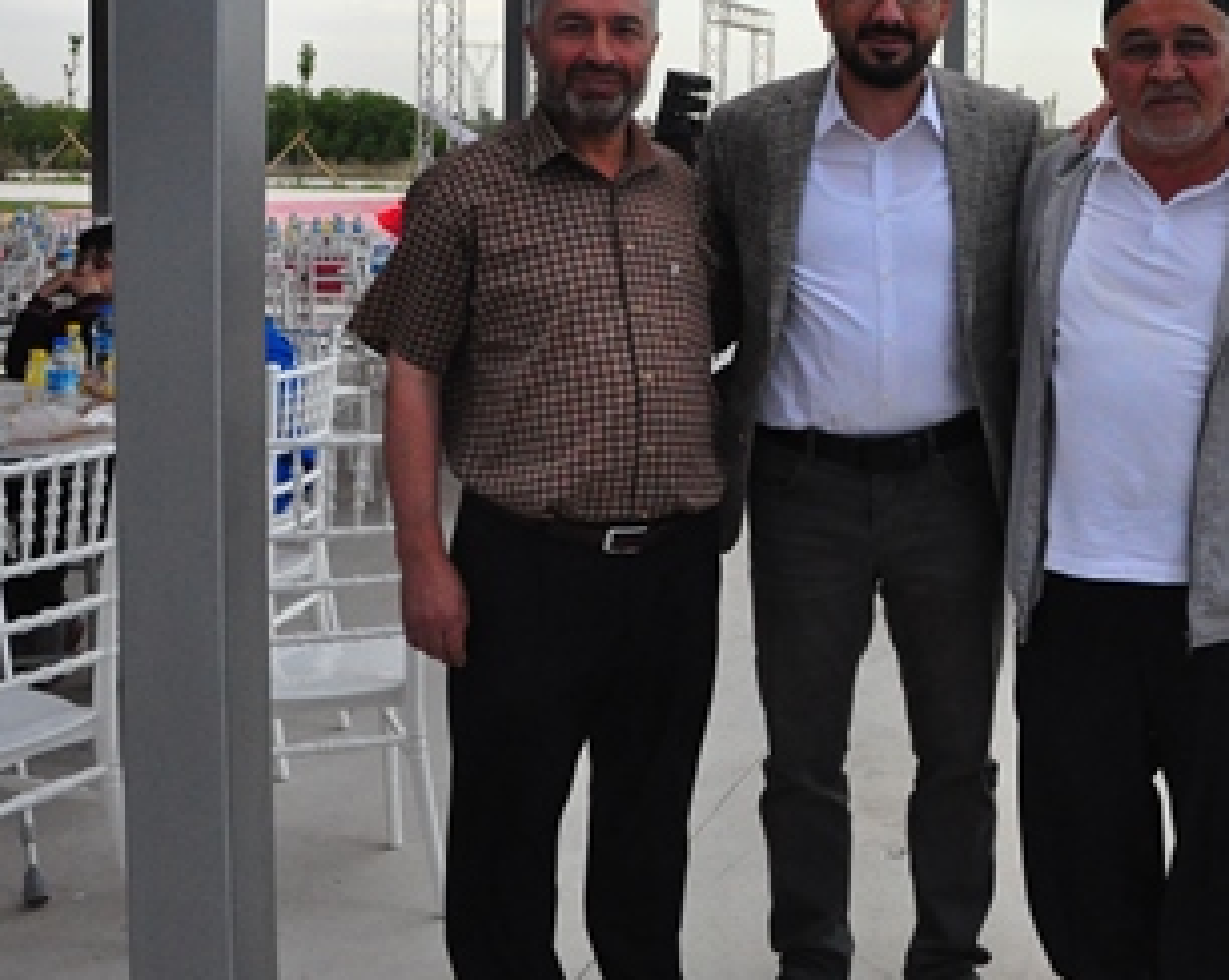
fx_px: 1925
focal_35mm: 53
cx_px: 1084
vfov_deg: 28.4
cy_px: 331
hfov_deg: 33.7
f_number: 9
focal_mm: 18
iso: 1600
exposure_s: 1/320
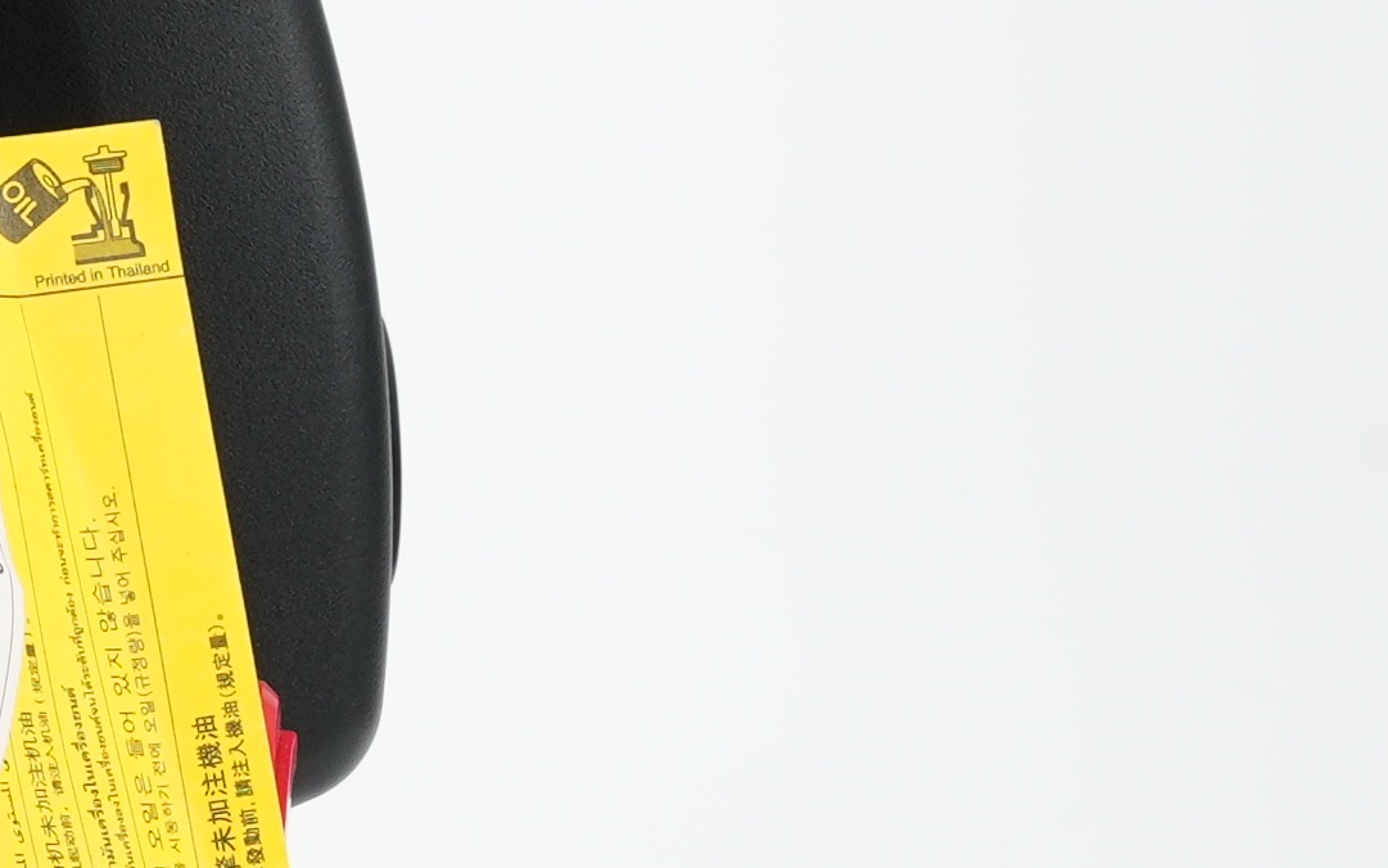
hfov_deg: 10.2
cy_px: 196
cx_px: -663
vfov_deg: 6.6
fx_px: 7552
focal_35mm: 200
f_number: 9
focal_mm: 49.9
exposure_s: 1/100
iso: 400
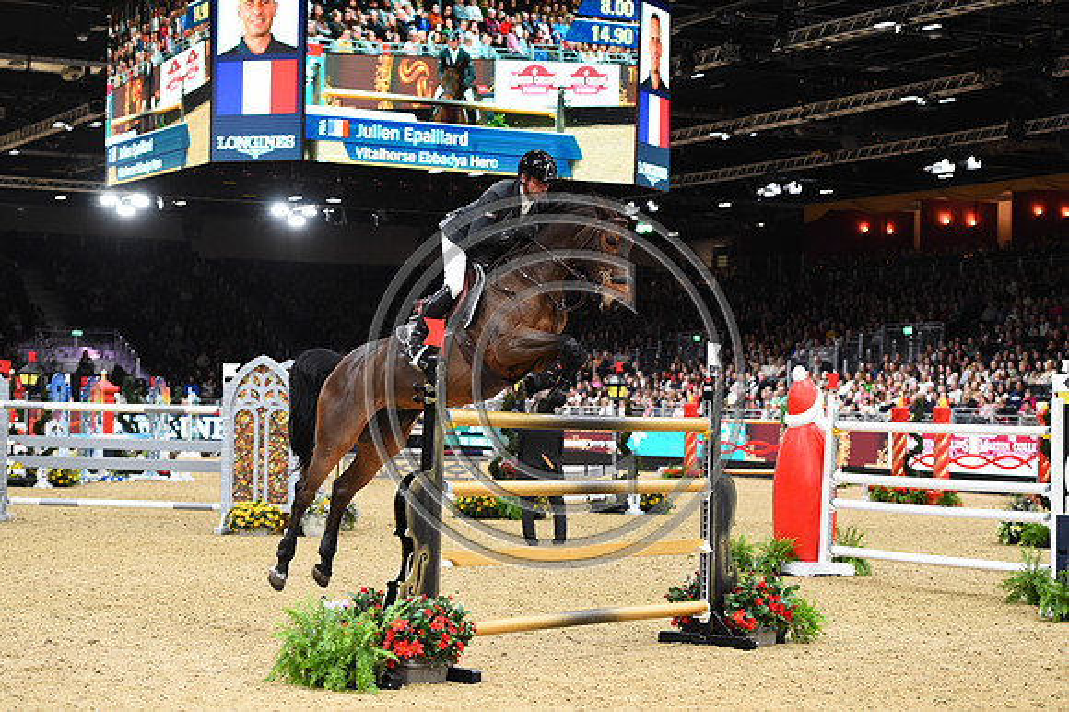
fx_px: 2552
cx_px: 534
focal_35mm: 86
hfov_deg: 23.7
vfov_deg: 15.9
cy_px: 356
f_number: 3.5
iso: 5000
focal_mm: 86
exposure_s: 1/800
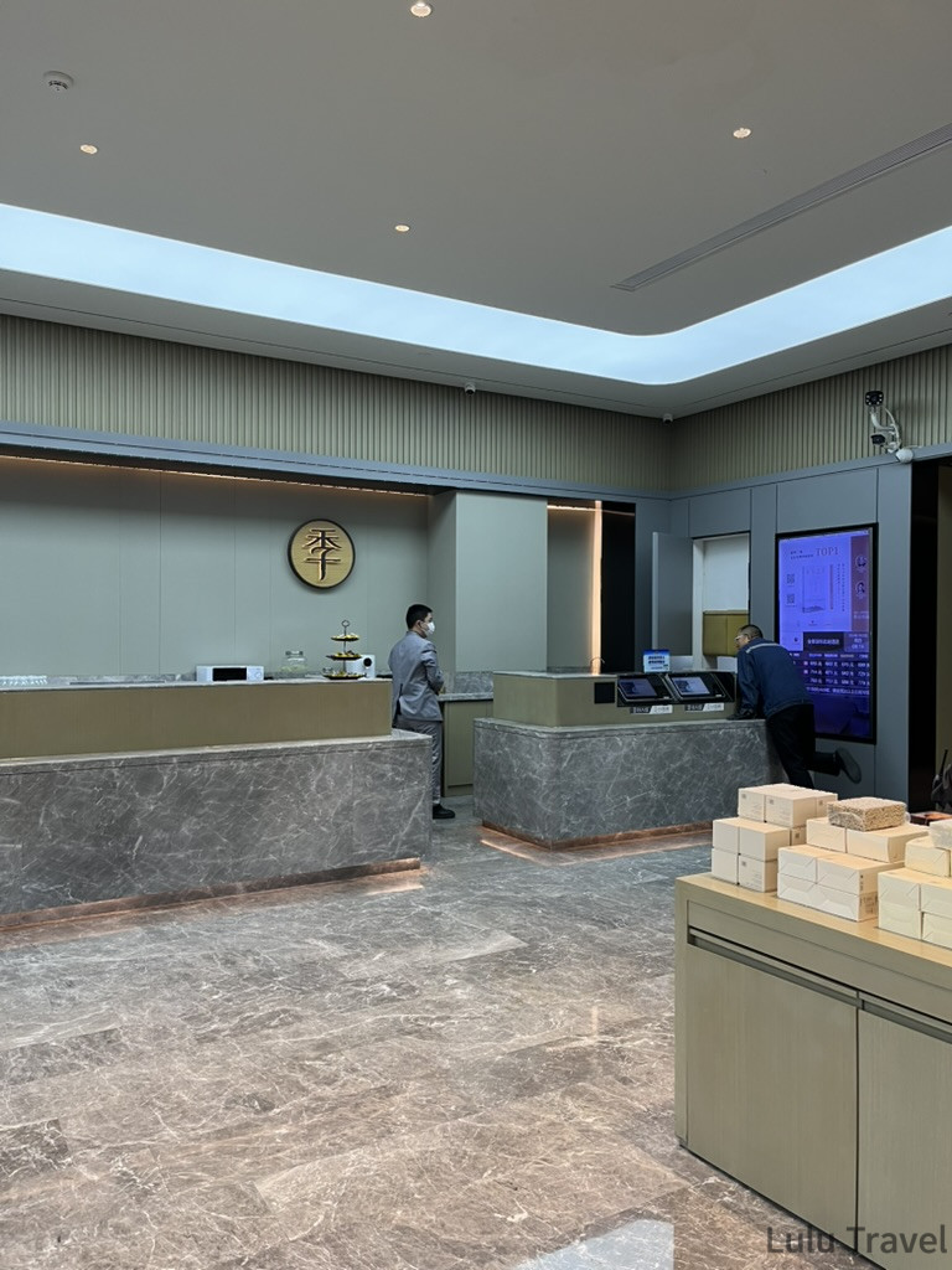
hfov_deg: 53.1
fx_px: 953
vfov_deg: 67.3
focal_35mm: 26
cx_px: 476
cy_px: 635
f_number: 1.6
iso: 64
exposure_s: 1/50
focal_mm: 5.1
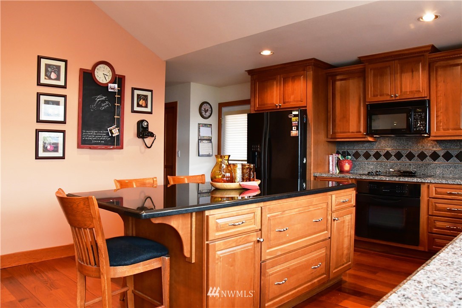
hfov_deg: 67.4
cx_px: 231
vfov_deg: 47.9
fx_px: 346
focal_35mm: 27
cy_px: 154
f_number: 7.1
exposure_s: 1/30
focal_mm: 18
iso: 3200
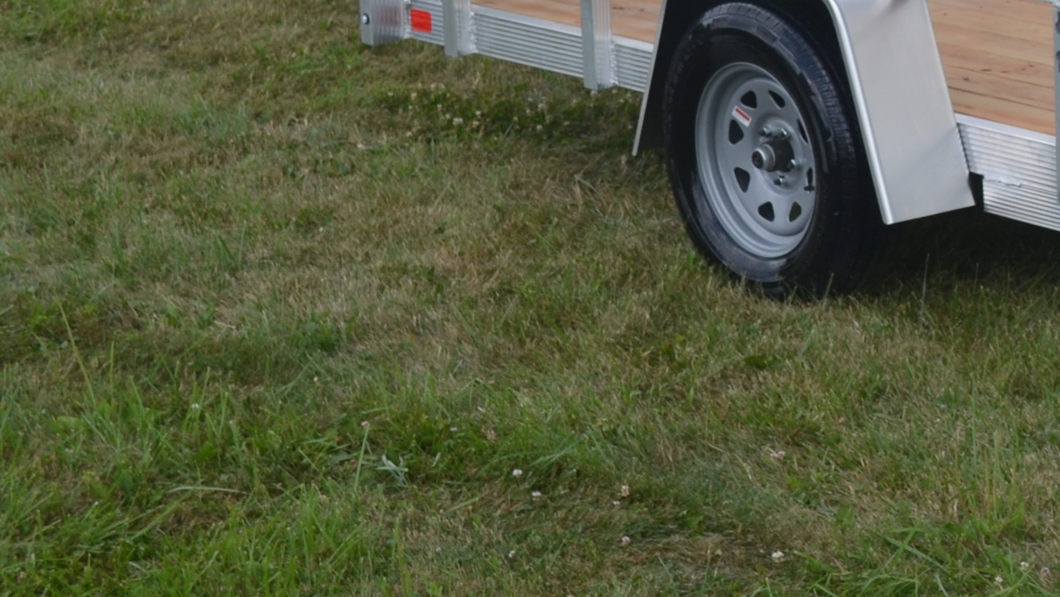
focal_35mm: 148
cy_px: -79
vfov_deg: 8.1
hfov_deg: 13.9
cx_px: 1426
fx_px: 4161
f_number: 6.3
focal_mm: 32
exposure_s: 1/160
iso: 100
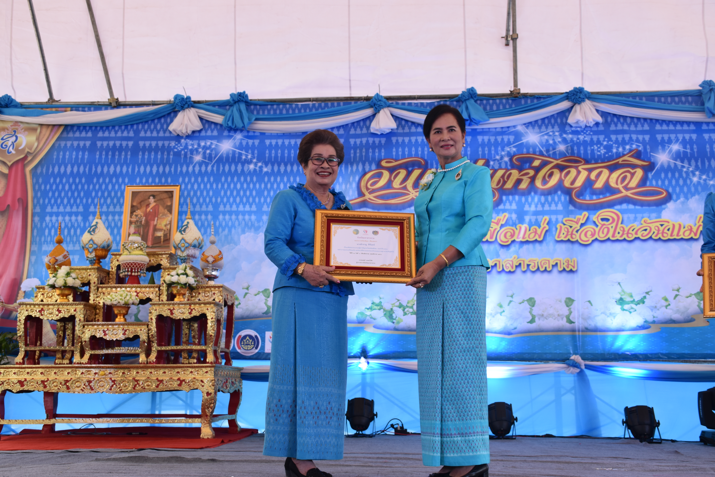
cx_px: 358
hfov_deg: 47.9
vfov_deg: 33.0
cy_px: 238
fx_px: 804
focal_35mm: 40
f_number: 8
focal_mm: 27
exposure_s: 1/250
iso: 400
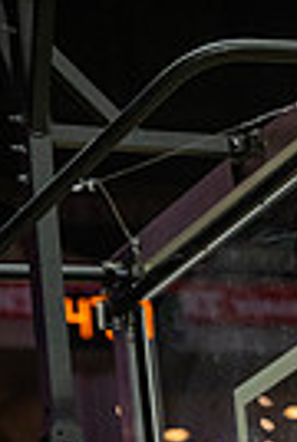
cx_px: 432
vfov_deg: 6.6
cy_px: 726
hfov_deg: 4.5
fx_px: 3792
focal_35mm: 308
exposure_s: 1/1250
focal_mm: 92
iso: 2000
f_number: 2.8
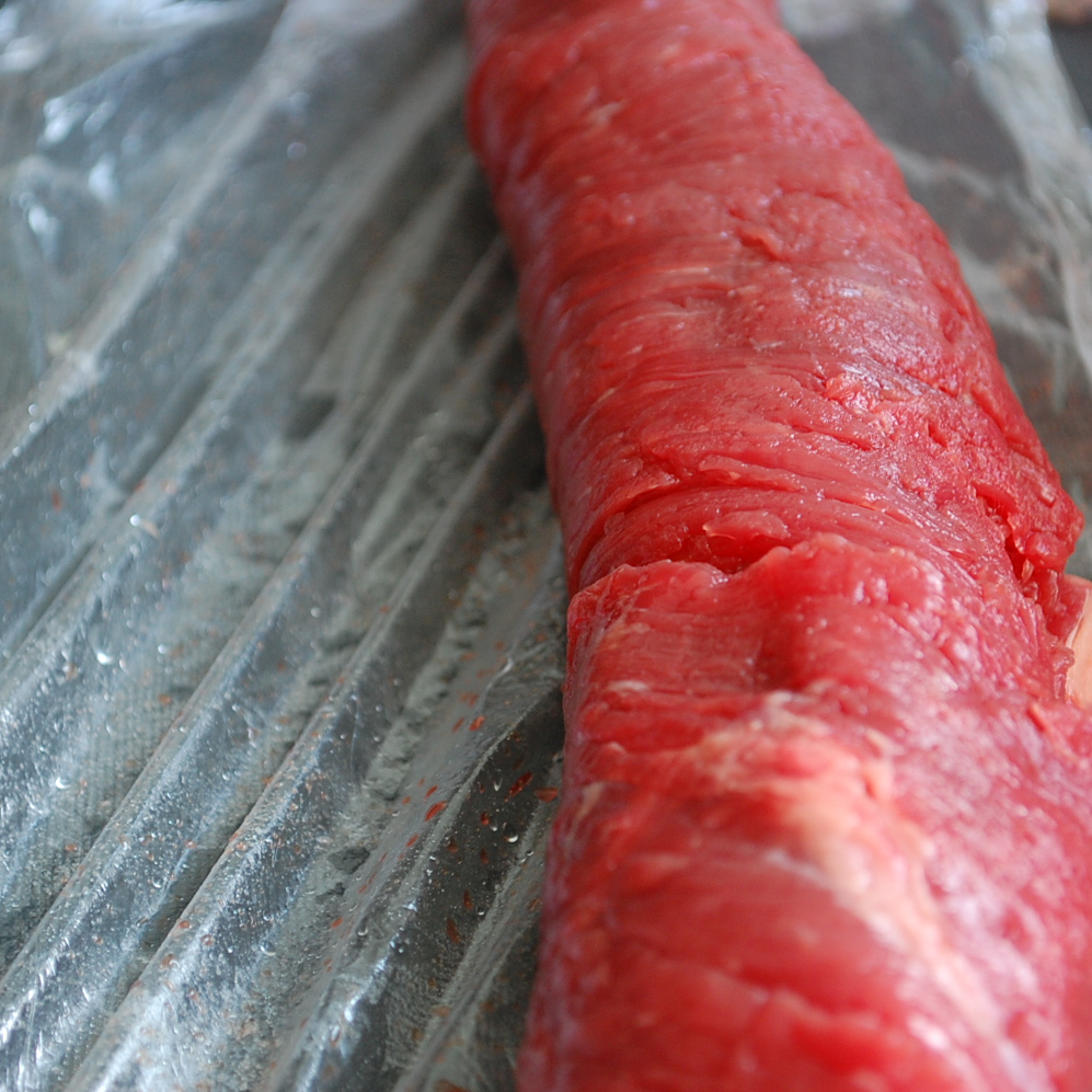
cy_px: 545
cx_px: 470
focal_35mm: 106
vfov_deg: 16.5
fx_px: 3770
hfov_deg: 16.5
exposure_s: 1/60
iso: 720
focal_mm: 55
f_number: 5.6
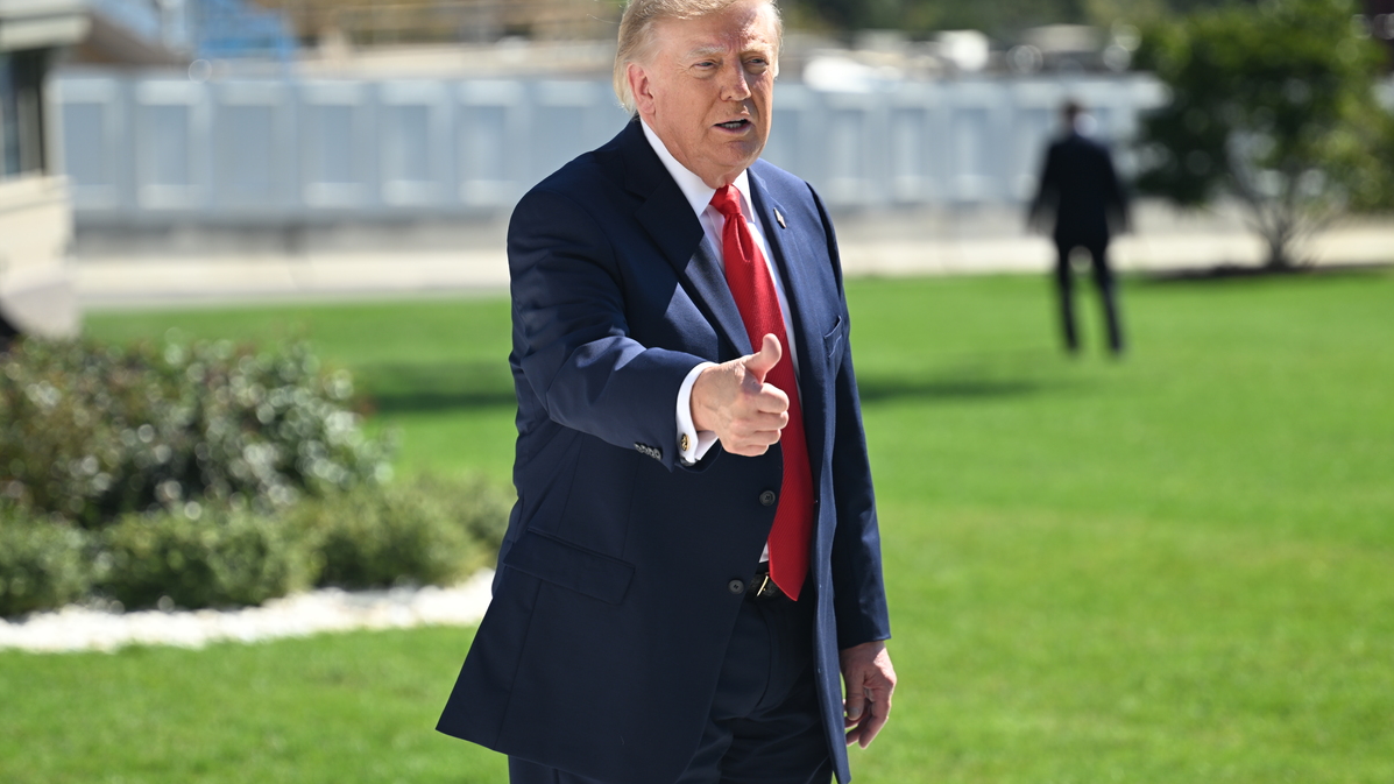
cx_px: 698
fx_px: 6209
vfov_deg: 7.2
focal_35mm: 168
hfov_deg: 12.8
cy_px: 375
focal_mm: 160
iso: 140
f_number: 4
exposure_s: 1/800
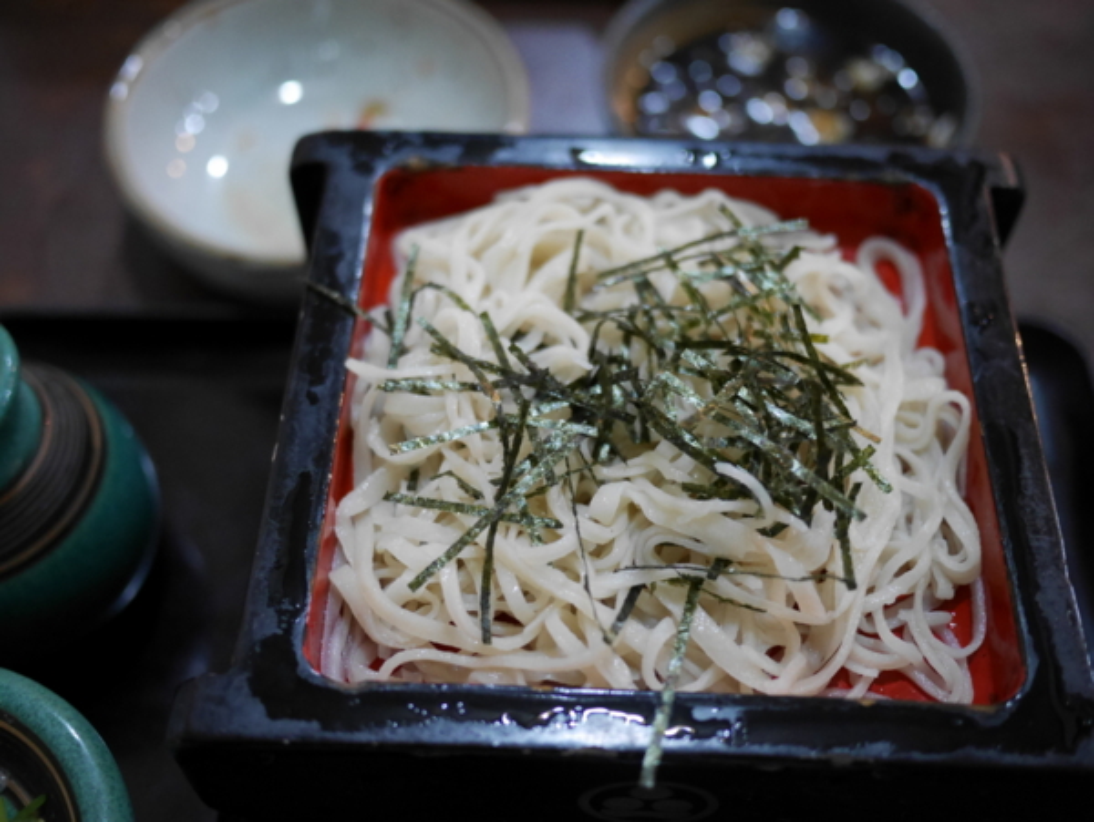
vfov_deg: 36.0
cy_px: 411
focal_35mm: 40
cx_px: 547
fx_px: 1265
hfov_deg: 46.8
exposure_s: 1/60
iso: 1600
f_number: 1.7
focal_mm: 20
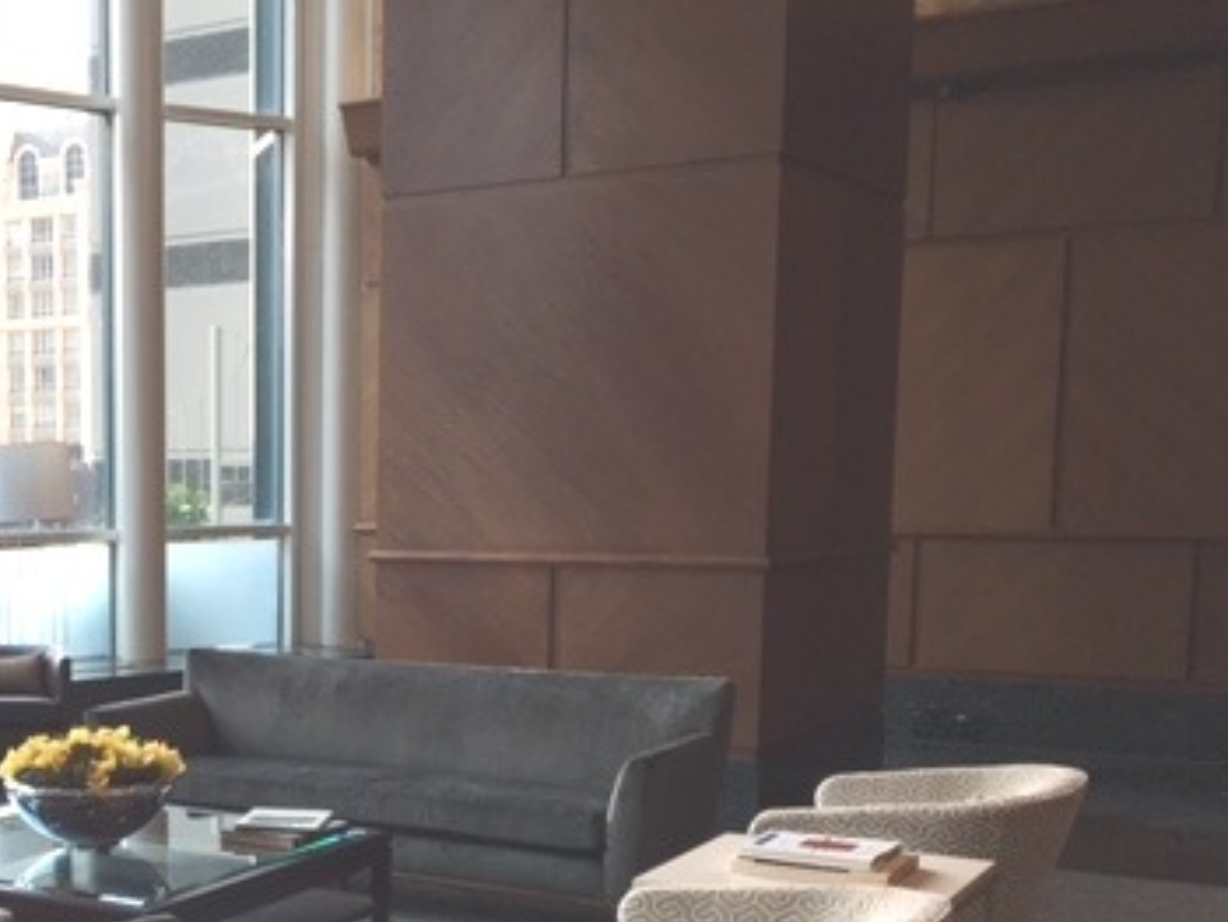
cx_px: 123
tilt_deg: -7.7
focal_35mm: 53
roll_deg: +0.8
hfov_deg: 34.2
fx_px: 1881
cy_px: 719
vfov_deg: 27.1
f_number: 2.2
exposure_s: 1/120
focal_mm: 4.15
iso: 25
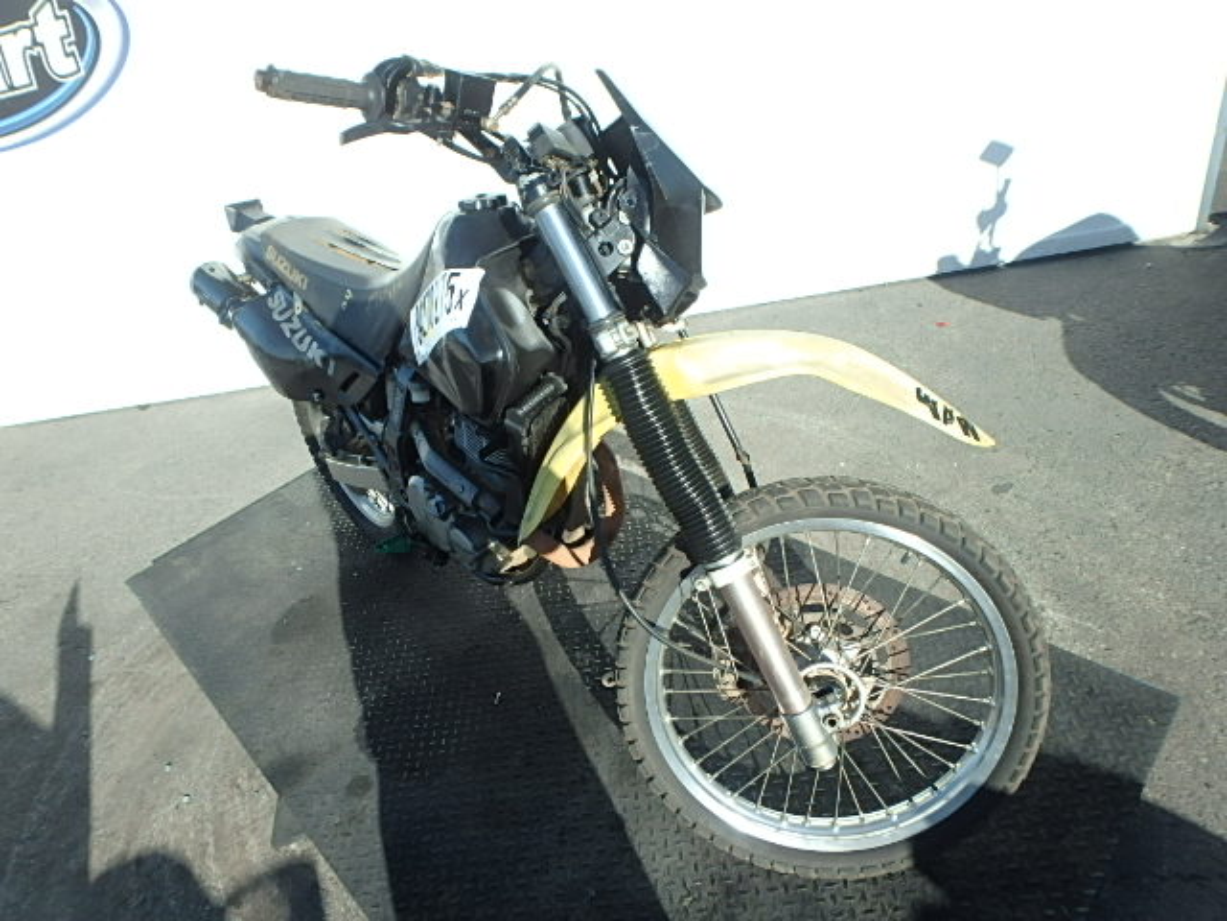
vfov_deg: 63.4
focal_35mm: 21
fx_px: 744
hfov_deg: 79.0
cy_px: 460
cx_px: 614
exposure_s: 1/640
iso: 125
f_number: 3.5
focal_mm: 3.7
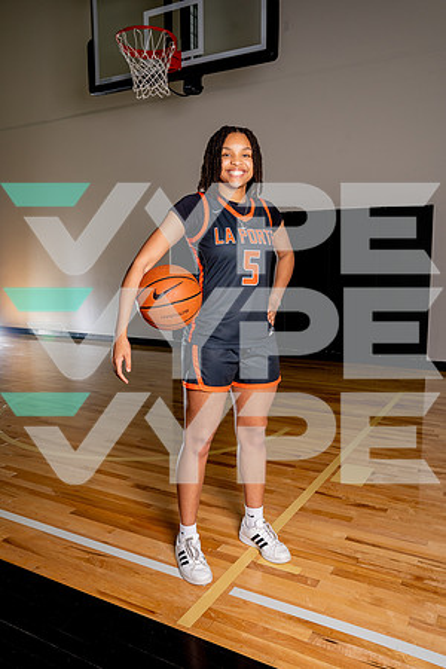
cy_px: 334
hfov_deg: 46.0
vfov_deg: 64.9
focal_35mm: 28
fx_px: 526
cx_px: 223
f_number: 7.1
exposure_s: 1/200
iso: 640
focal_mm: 28.3
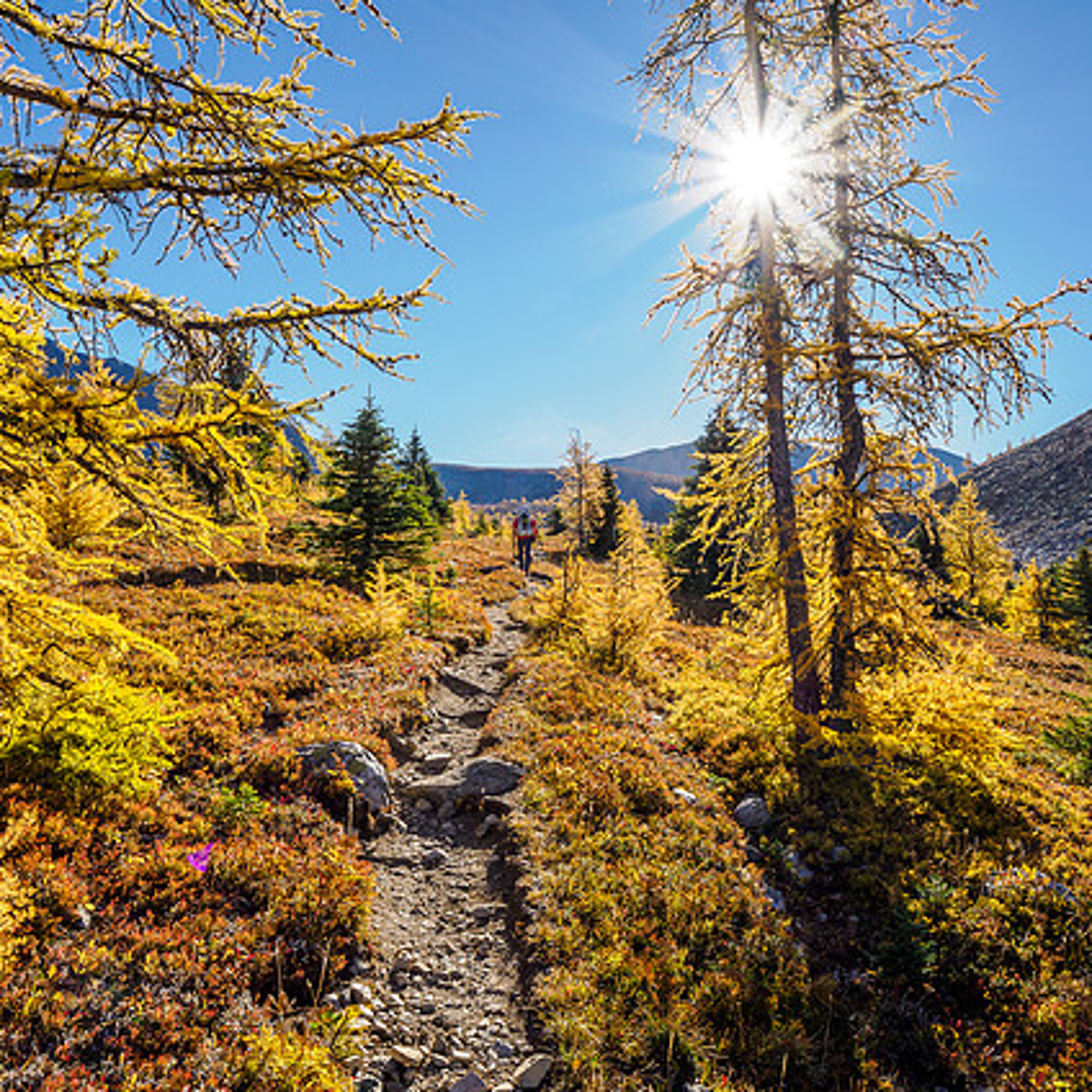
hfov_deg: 55.1
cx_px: 420
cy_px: 558
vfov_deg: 55.6
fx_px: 1035
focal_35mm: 29
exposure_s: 1/125
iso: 200
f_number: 11
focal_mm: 12
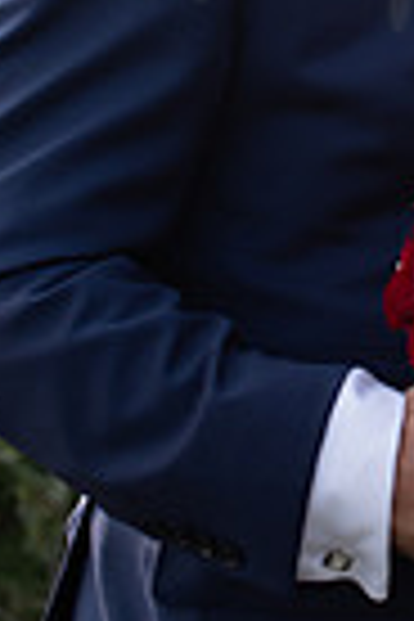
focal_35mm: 163
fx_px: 2812
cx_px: 603
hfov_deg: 8.3
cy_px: -72
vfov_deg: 12.4
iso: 160
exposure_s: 1/500
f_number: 4
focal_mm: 50
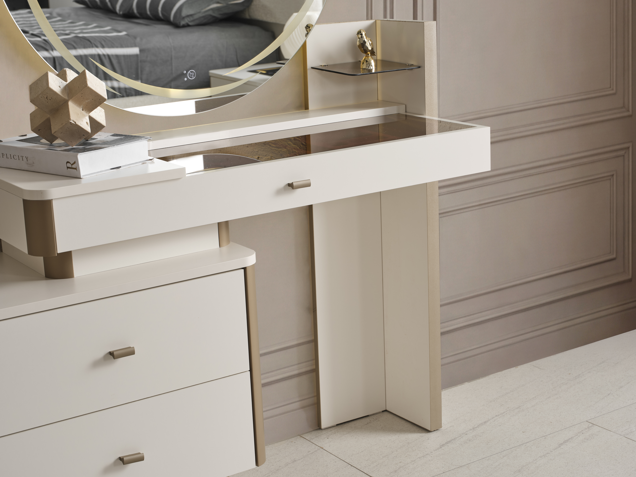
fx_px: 1231
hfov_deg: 29.0
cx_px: 318
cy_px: 238
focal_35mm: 67
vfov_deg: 21.9
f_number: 11
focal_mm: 84.8
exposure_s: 1/4
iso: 160
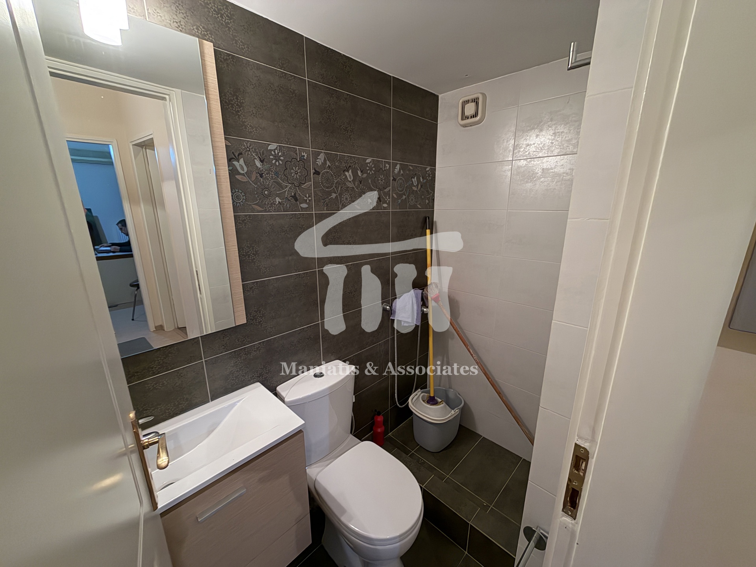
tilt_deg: -15.4
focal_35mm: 14
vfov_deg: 85.7
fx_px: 306
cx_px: 378
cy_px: 284
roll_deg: +0.2
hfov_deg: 102.1
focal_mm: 2.22
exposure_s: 1/33
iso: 500
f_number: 2.2
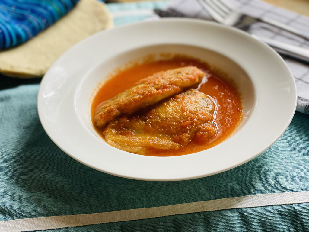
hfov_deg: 36.8
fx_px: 464
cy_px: 116
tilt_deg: -41.3
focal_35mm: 52
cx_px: 154
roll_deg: +3.6
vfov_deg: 28.0
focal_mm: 6
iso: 64
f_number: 2
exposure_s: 1/122
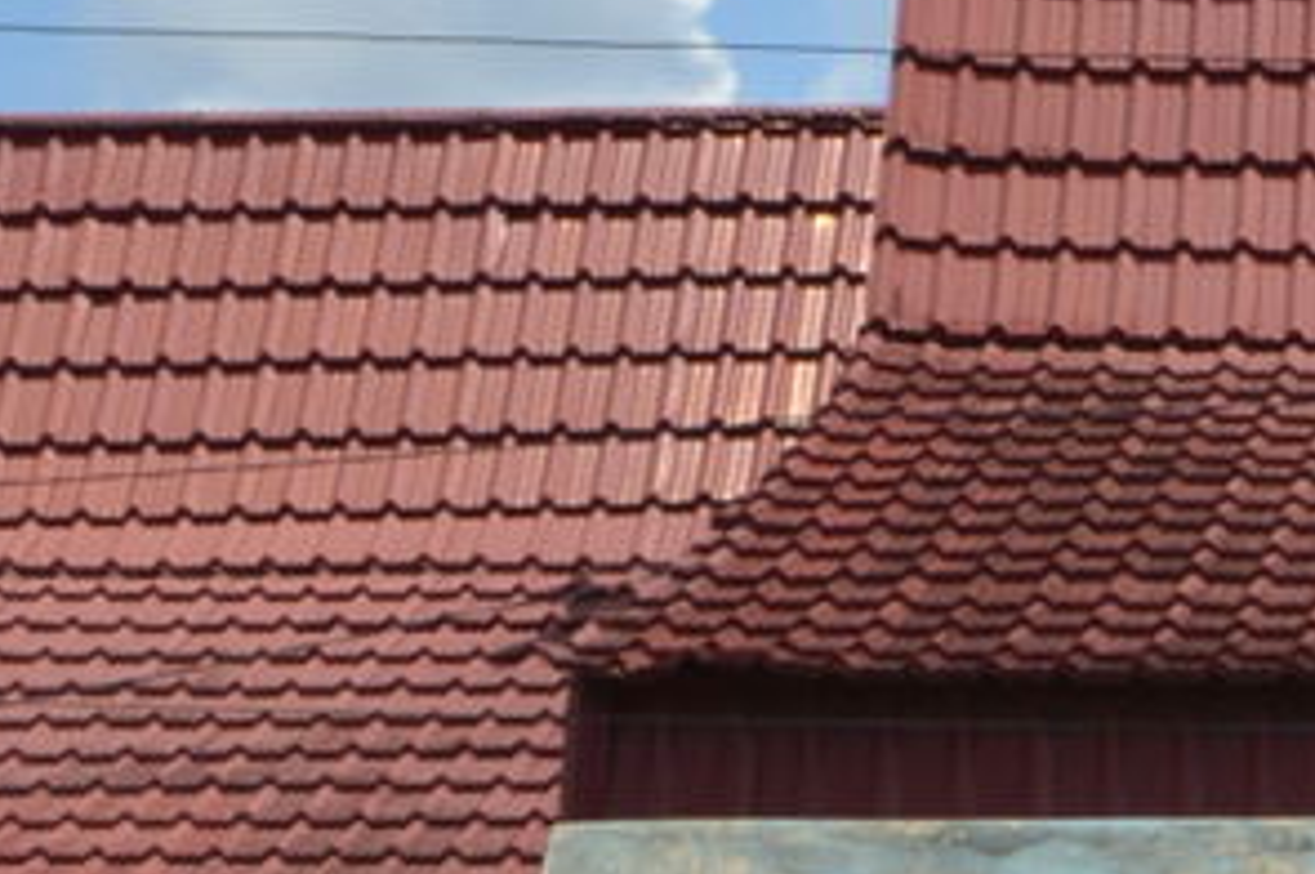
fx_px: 7845
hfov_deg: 9.4
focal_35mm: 215
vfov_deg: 6.3
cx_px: 1761
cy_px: 1028
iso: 200
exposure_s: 1/400
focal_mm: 22
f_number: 13
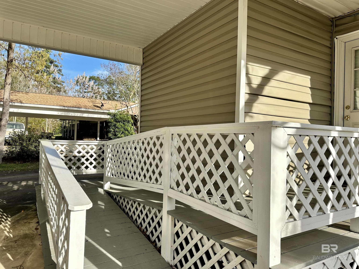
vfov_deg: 56.8
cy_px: 134
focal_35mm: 24
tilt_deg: +1.5
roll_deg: -2.1
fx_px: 249
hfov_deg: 71.6
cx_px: 180
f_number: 1.78
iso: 80
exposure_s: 1/3058
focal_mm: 6.86
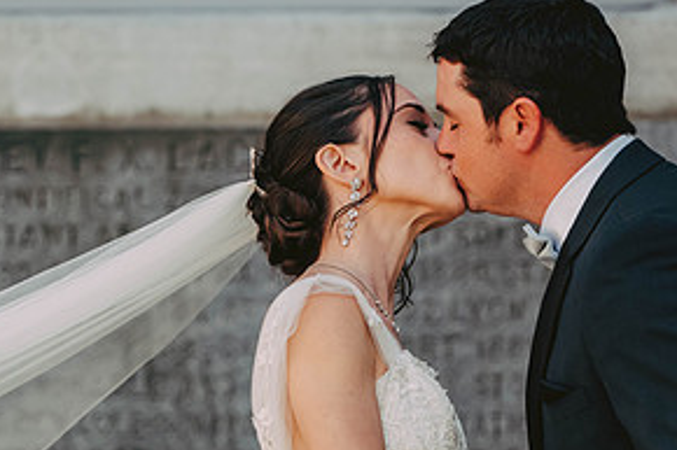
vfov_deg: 5.1
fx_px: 5074
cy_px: 386
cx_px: 196
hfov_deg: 7.6
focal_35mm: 270
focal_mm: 135
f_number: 2.8
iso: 1600
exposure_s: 1/2500
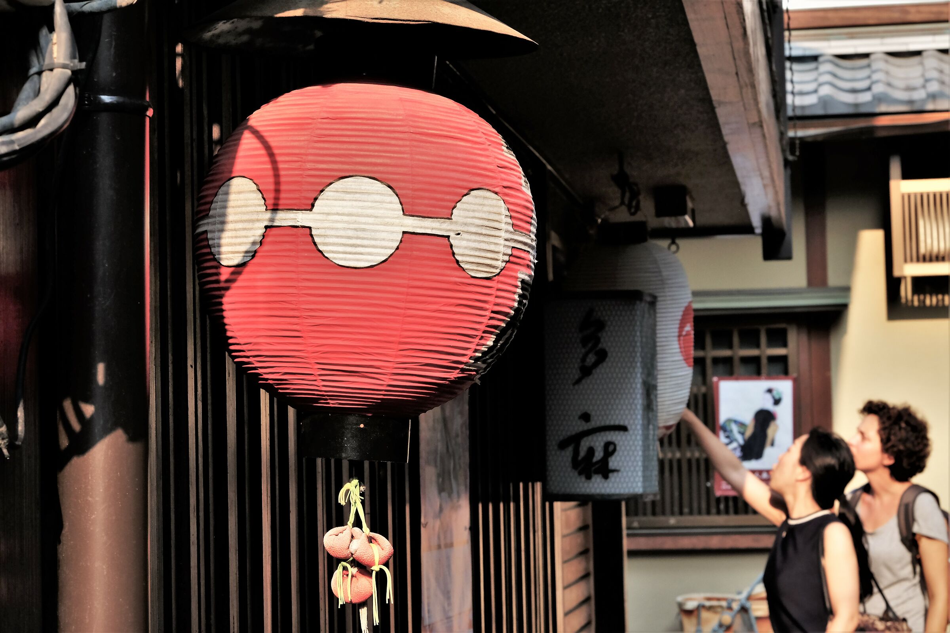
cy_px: 316
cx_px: 475
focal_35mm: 83
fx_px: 2190
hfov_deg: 24.5
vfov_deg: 16.5
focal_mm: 55
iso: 800
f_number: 10
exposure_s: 1/180
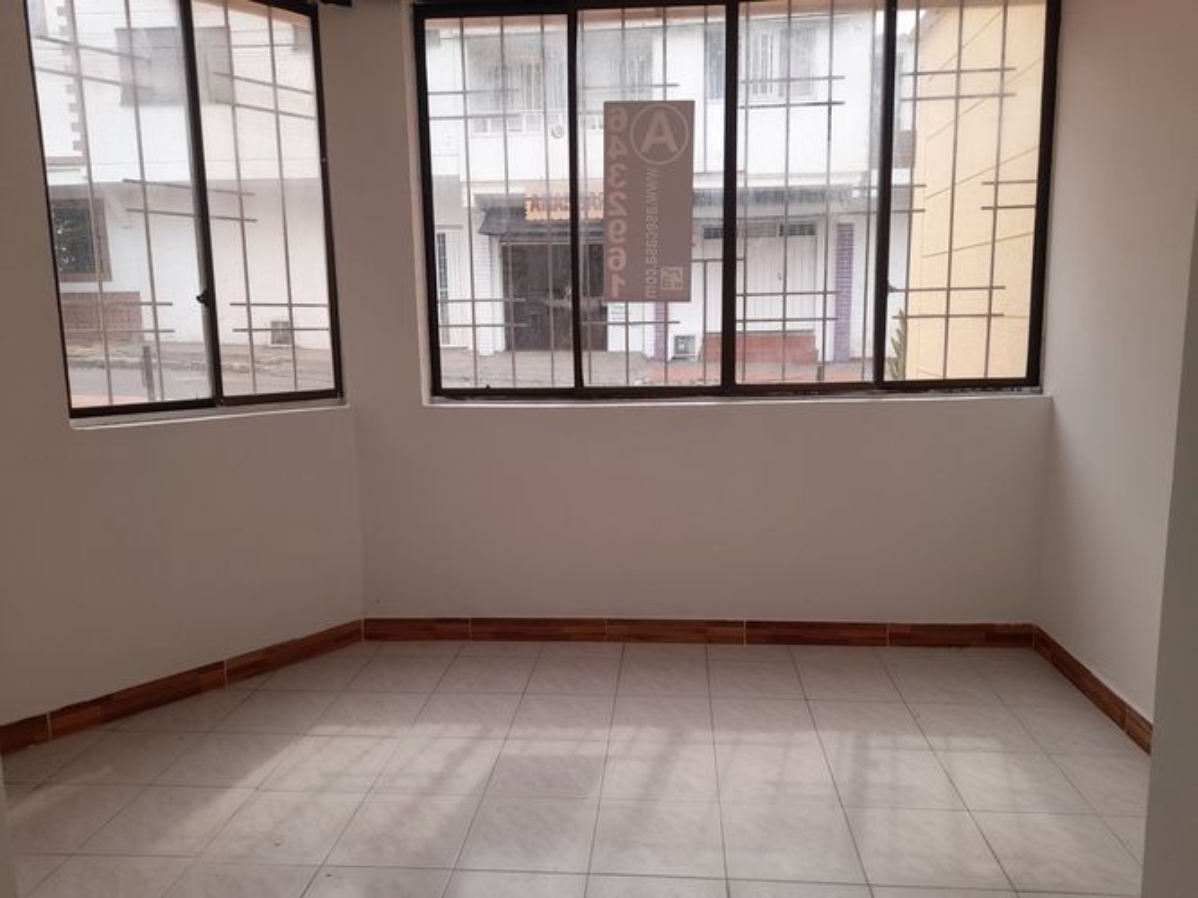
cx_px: 599
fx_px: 865
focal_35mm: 25
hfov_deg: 69.4
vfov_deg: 54.9
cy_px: 449
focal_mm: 4.6
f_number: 2
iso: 20
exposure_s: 1/120
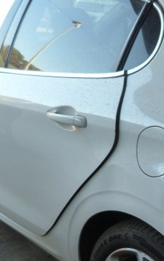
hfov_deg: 21.3
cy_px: 161
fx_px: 421
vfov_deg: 34.4
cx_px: 161
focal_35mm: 59
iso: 160
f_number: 2.8
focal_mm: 4.5
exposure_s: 1/60
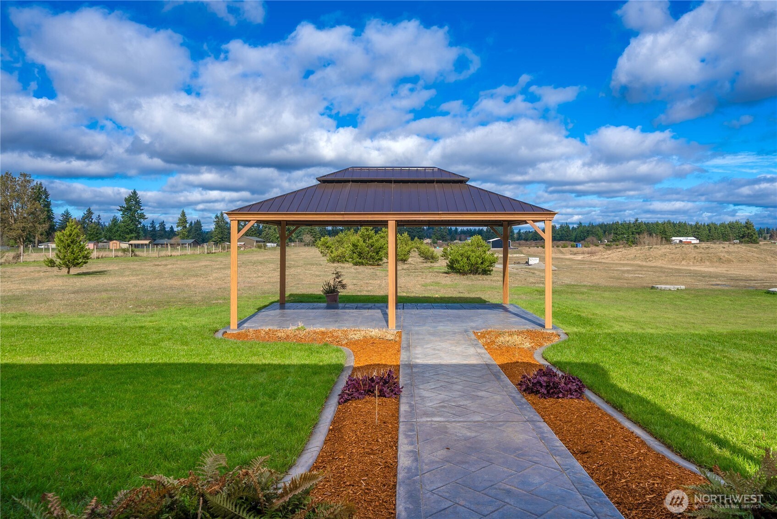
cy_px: 260
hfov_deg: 73.7
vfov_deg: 53.2
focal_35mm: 24
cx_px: 388
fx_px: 518
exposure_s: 1/160
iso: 80
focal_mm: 24
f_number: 7.1
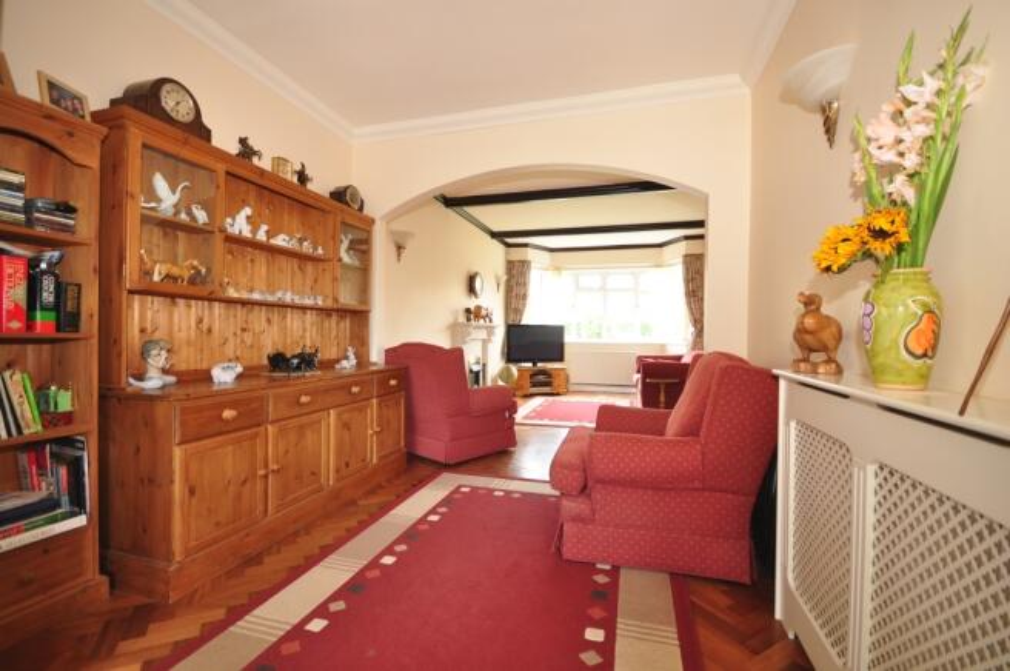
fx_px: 420
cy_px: 336
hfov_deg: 100.4
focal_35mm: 15
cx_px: 505
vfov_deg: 77.2
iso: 200
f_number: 4
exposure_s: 1/5
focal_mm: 10
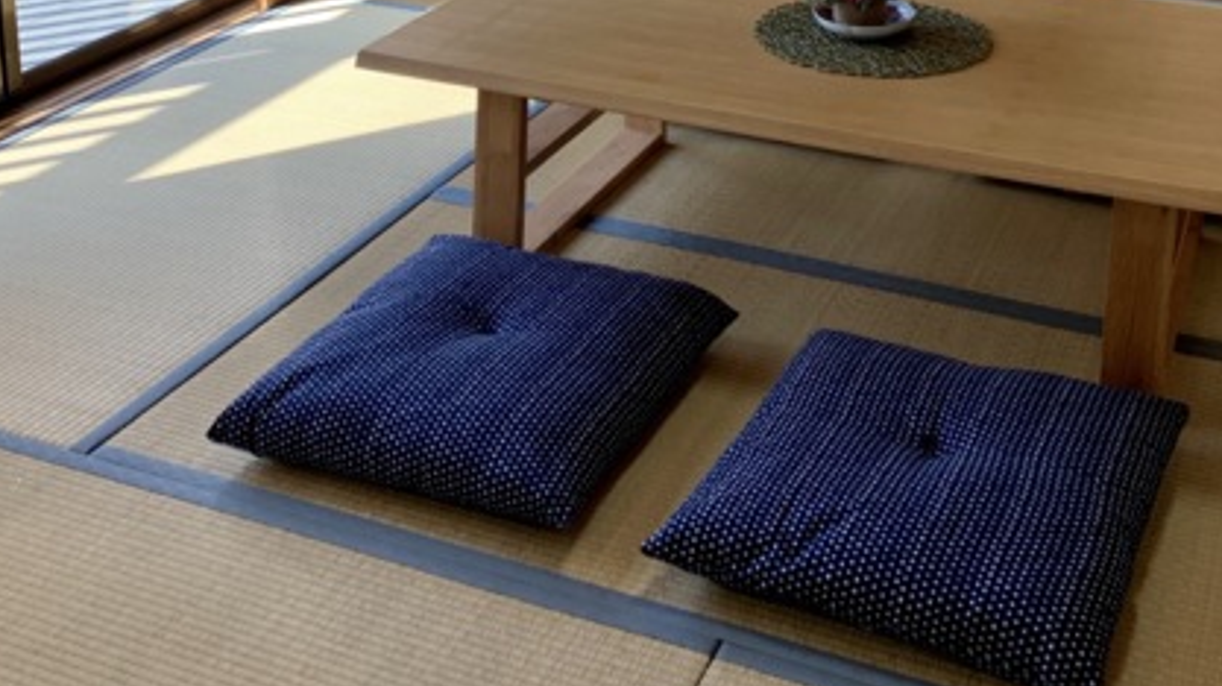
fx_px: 1652
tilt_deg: -16.7
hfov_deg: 40.6
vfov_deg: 22.0
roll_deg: +0.2
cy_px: -89
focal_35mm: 51
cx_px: 662
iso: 25
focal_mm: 4.25
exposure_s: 1/141
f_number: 1.8
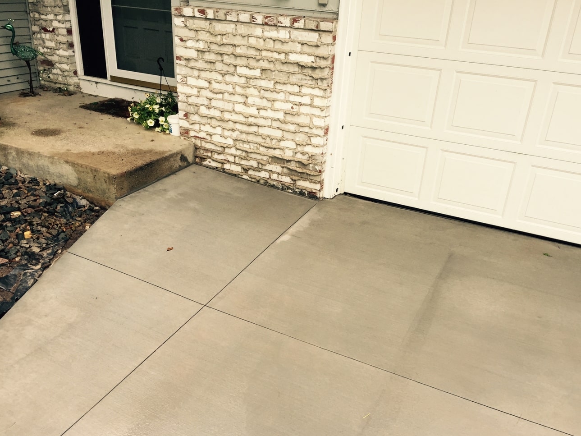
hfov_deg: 60.0
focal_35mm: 30
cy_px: 225
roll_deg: -3.7
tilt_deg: -26.2
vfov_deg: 46.8
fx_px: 504
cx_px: 297
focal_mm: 4.15
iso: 40
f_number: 2.2
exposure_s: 1/120
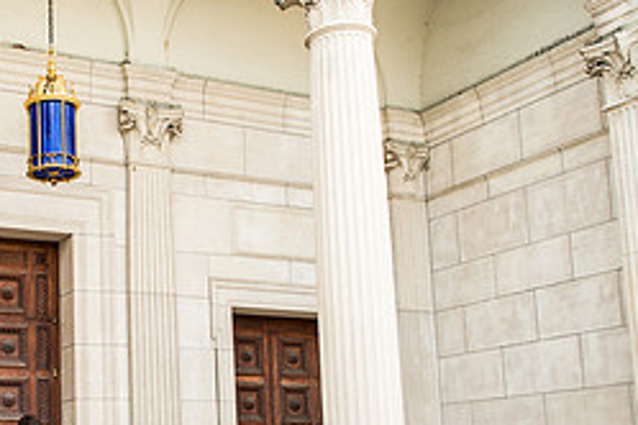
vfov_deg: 23.9
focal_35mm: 56
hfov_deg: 34.5
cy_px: 321
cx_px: 120
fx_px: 992
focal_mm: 24
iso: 125
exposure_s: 1/500
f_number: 2.8
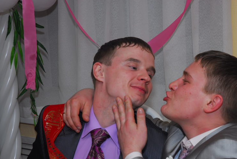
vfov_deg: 14.0
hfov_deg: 20.8
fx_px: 646
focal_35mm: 98
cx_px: 144
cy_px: 107
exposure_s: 1/60
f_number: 5
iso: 200
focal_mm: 48
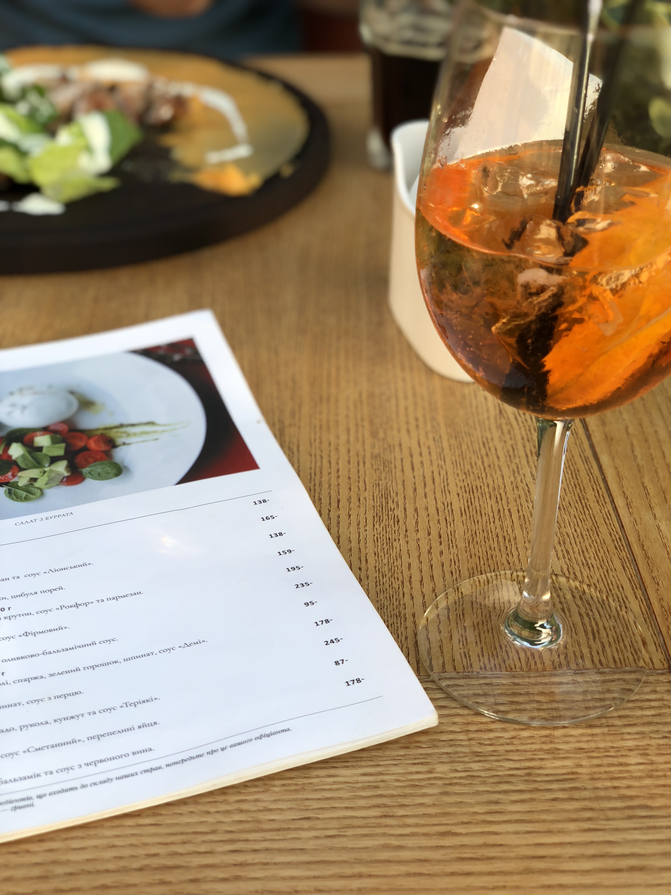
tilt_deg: -33.0
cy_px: 448
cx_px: 336
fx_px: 1344
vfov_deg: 36.8
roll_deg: +0.8
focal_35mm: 52
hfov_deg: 28.0
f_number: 2.4
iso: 16
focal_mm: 6
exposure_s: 1/128
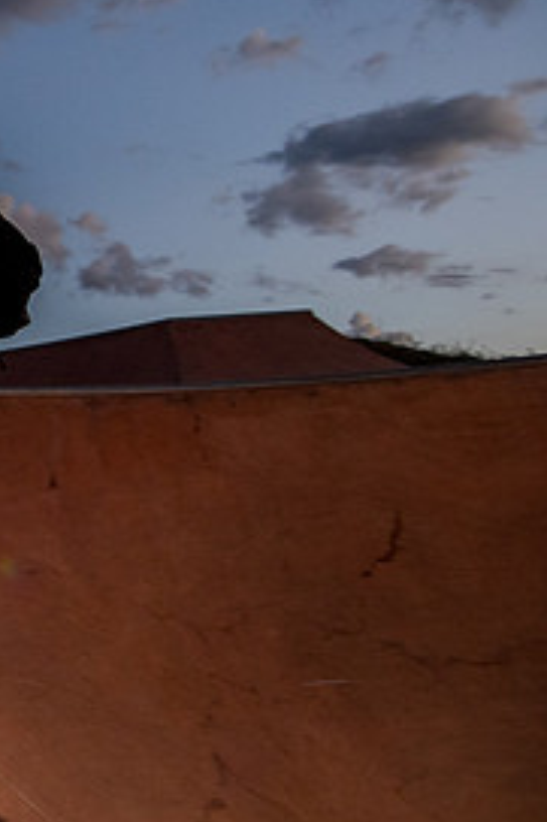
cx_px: -290
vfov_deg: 31.3
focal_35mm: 64
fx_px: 1460
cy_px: 320
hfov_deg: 18.6
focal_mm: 30
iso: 5000
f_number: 4
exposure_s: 1/250
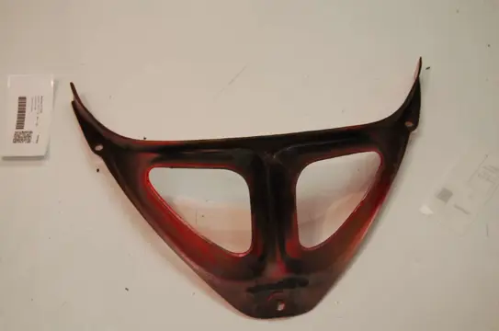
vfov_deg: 22.5
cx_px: 250
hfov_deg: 33.5
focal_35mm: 60
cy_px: 166
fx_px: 830
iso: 400
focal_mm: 40
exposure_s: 1/100
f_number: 5
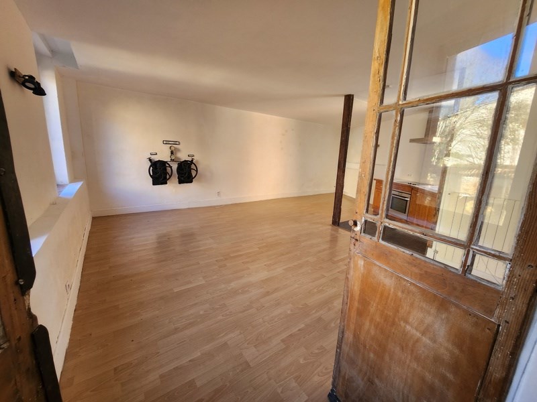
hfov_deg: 106.2
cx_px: 268
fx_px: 202
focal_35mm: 13
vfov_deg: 89.9
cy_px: 201
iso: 80
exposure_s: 1/50
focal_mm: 1.7
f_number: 2.2
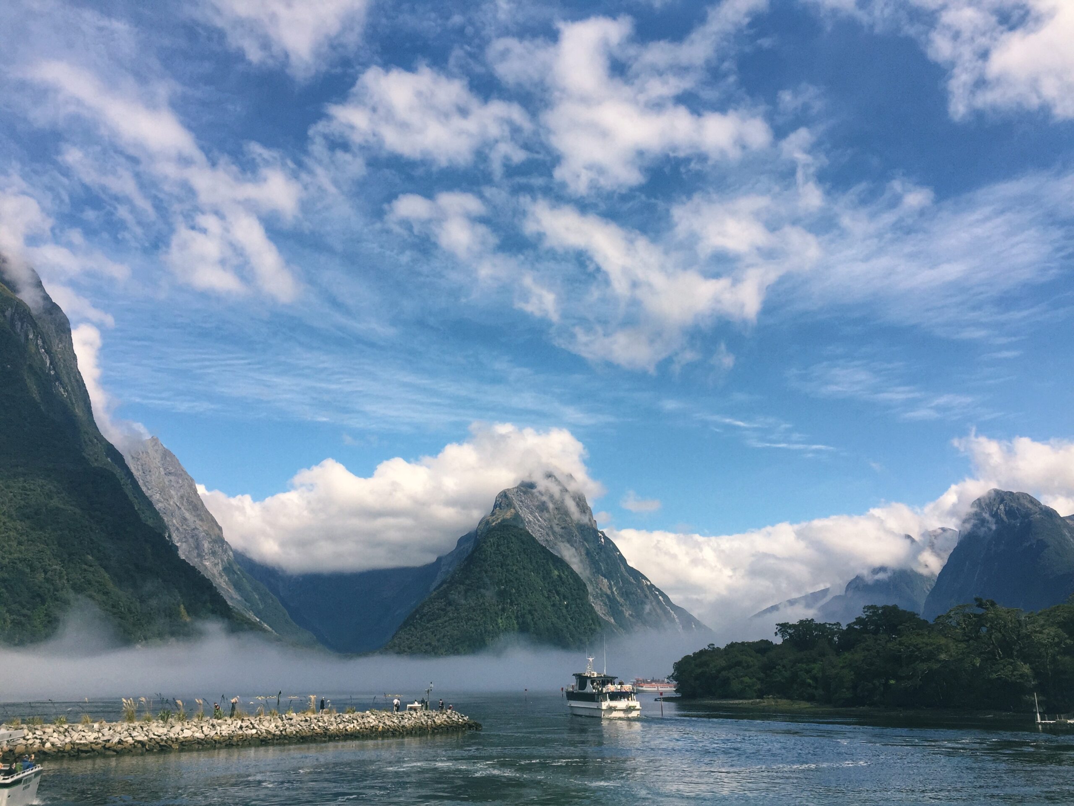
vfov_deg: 48.2
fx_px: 900
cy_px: 403
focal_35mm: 29
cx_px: 537
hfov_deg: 61.7
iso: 32
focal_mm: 4.15
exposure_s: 1/2825
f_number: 2.2
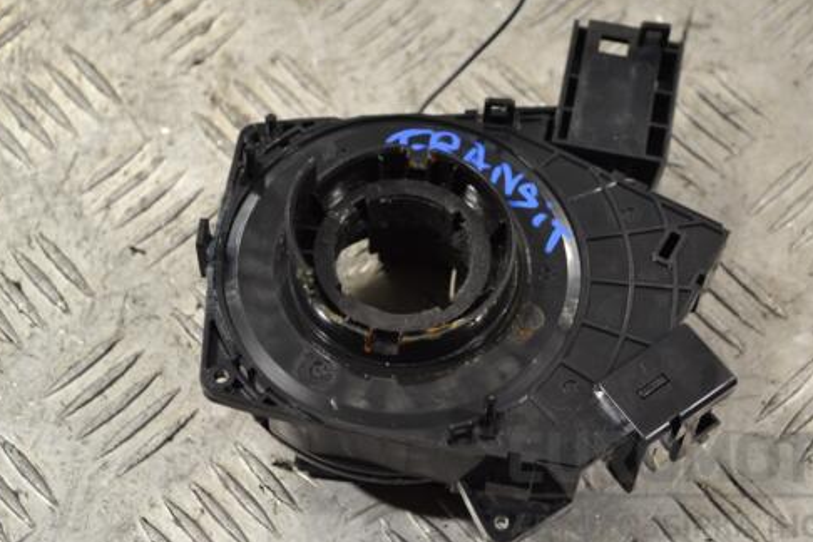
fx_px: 1671
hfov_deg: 27.3
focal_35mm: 74
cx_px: 478
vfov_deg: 18.4
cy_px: 234
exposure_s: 1/30
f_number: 5.3
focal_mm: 40
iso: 180
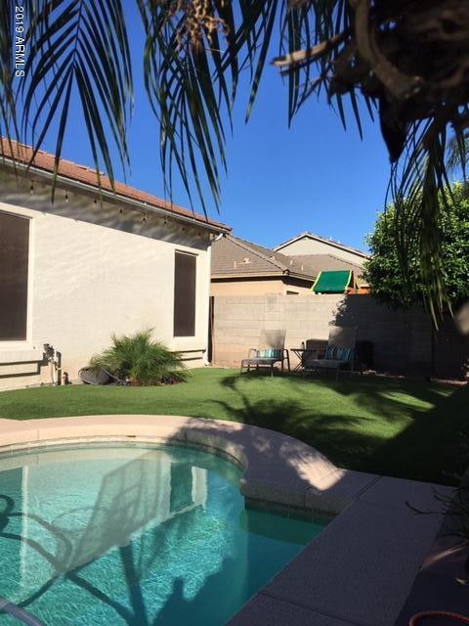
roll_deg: -1.1
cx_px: 234
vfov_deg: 61.7
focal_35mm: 29
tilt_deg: +1.0
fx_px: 524
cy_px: 313
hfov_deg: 48.2
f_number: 2.2
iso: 25
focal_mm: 4.15
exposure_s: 1/2653
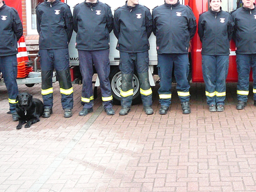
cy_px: 33
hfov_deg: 31.2
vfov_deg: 23.6
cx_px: 189
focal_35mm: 61
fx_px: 451
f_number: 2.8
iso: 200
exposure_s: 1/8
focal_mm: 5.2
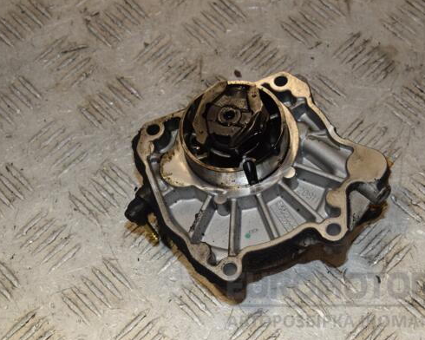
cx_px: 211
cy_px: 170
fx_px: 976
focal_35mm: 78
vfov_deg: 19.8
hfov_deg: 24.6
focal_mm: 45
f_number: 10
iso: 800
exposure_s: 1/200
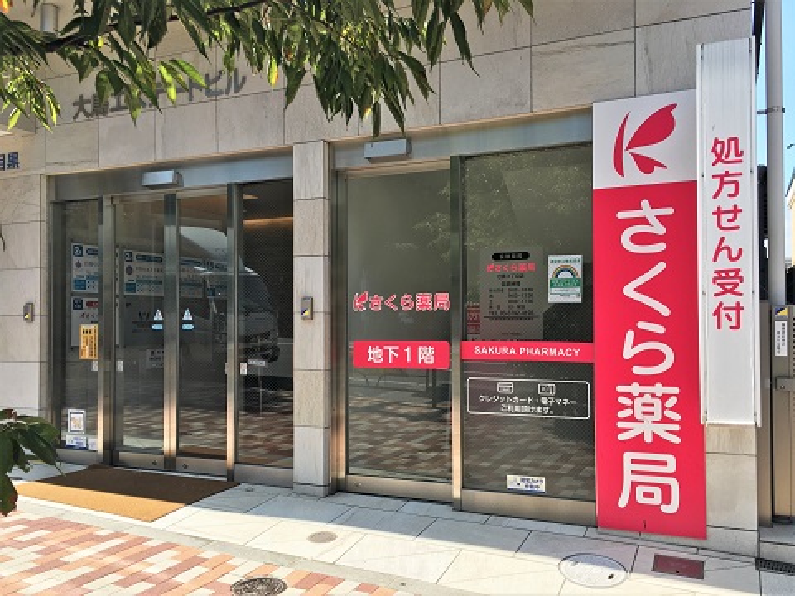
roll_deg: +0.0
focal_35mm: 29
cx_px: 398
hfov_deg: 61.7
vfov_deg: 48.2
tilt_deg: +1.1
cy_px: 298
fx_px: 666
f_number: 2.2
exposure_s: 1/746
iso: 25
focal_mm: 4.15
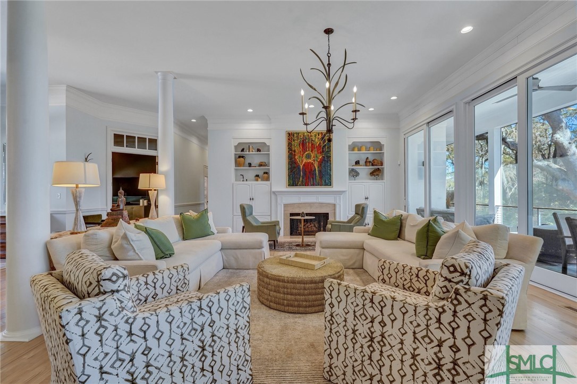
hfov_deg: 96.8
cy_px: 192
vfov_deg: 73.7
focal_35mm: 16
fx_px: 256
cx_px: 288
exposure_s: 1/30
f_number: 9
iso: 320
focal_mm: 16
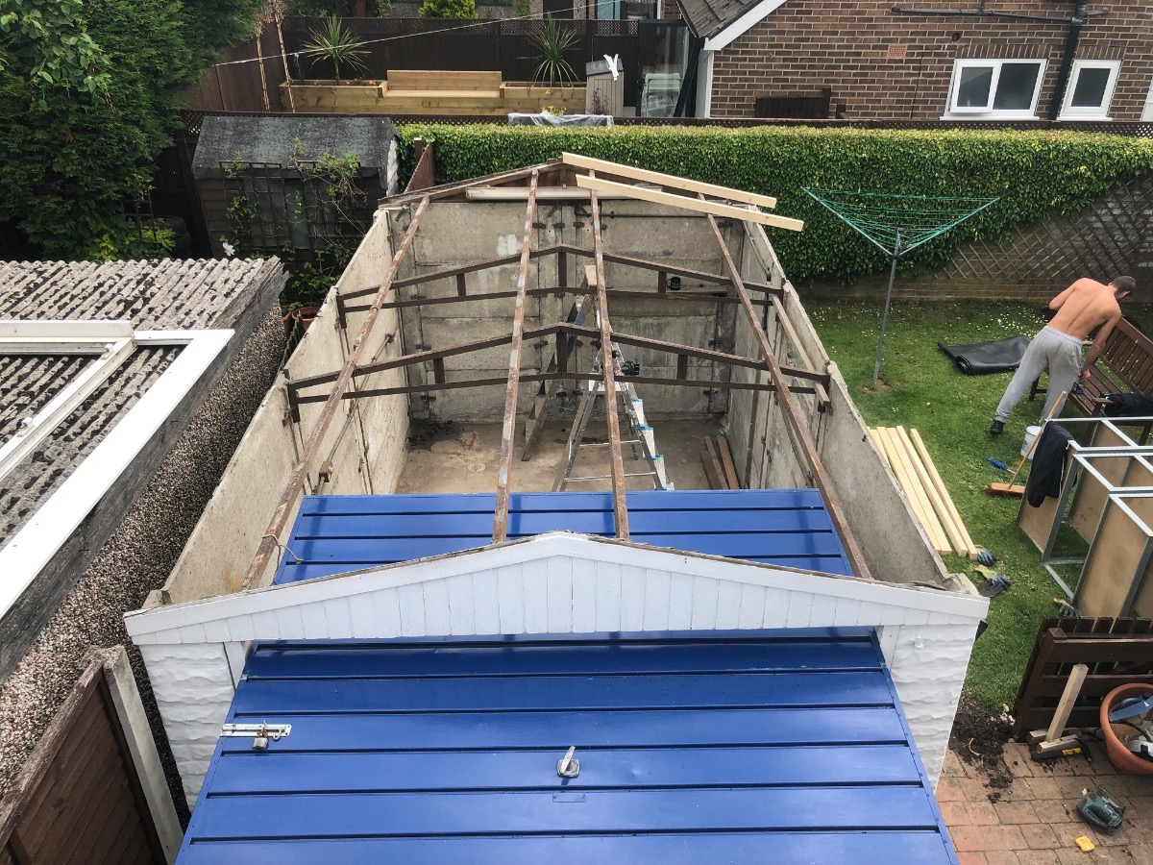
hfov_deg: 63.4
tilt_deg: -31.8
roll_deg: +0.0
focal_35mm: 28
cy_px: 432
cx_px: 576
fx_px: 933
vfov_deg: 49.7
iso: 20
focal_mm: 4
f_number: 1.8
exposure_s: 1/906
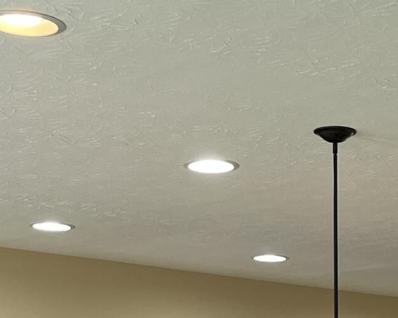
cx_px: 418
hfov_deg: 15.8
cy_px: 482
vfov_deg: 12.3
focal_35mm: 119
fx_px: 1402
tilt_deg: +0.2
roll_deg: +0.8
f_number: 1.6
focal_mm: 5.1
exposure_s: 1/60
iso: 64
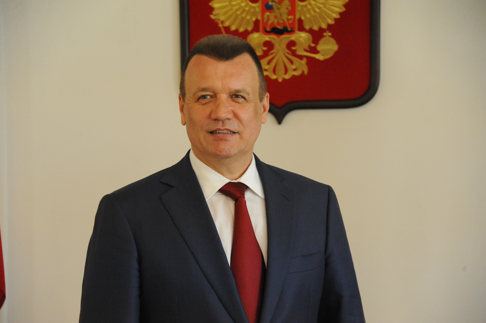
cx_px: 243
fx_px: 1821
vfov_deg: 10.1
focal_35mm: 135
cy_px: 162
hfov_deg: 15.2
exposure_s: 1/200
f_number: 6.3
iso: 6400
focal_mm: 135
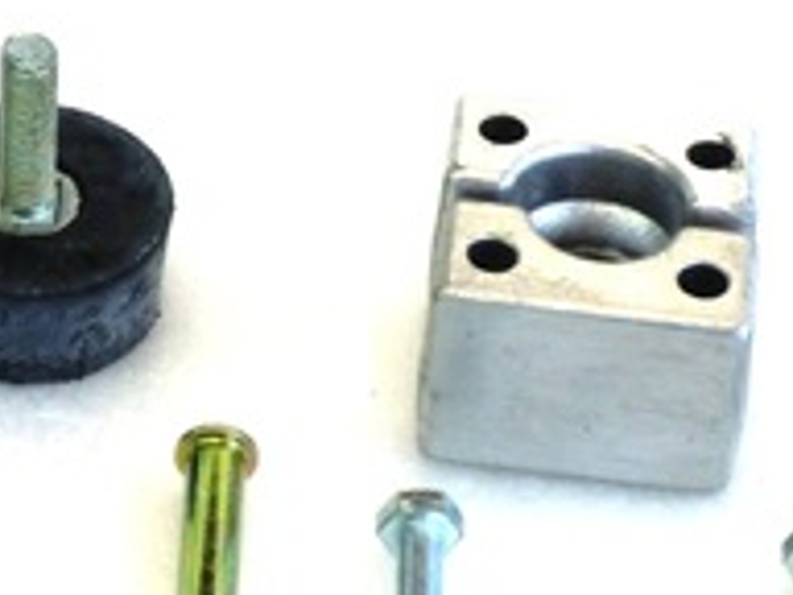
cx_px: 591
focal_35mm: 211
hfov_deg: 9.4
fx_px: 4834
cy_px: 527
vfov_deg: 7.0
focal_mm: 15.81
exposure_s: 1/80
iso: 250
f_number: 5.4
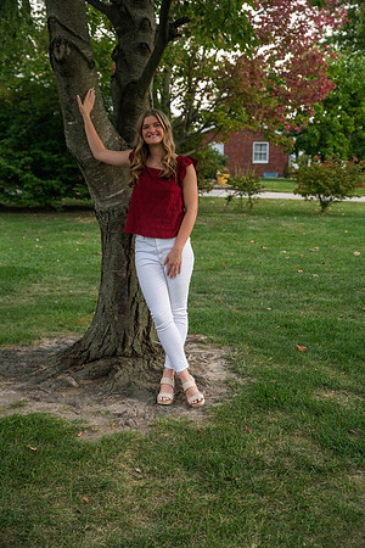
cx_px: 182
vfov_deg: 39.6
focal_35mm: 50
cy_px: 274
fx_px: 760
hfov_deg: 27.0
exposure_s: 1/160
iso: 2000
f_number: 3.5
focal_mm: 50
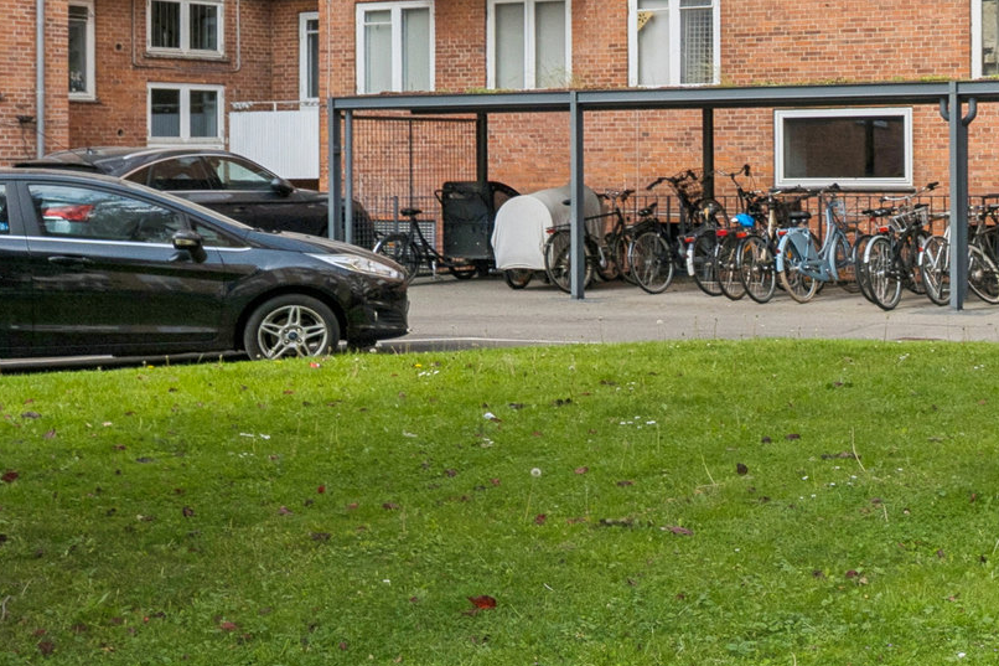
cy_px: -429
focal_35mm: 67
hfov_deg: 28.7
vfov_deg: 17.5
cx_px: 930
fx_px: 1859
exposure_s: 1/1250
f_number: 6.3
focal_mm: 18
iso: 400
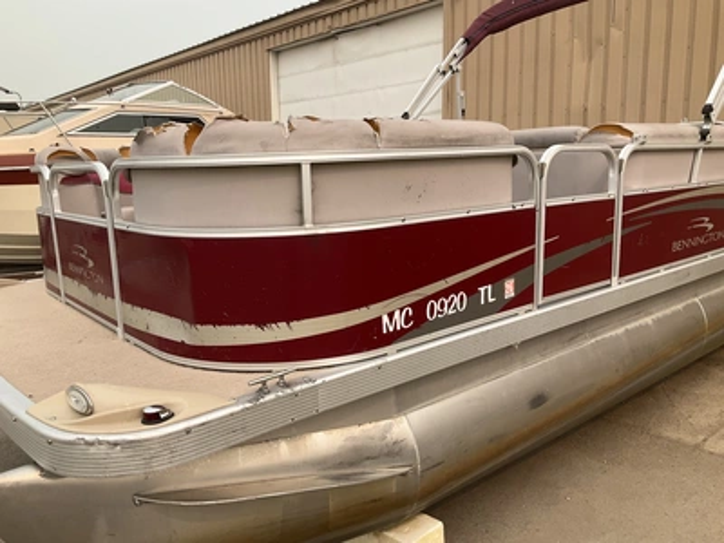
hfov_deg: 61.7
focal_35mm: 29
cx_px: 362
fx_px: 607
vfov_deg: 48.2
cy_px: 272
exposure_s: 1/1250
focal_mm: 3
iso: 25
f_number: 1.8
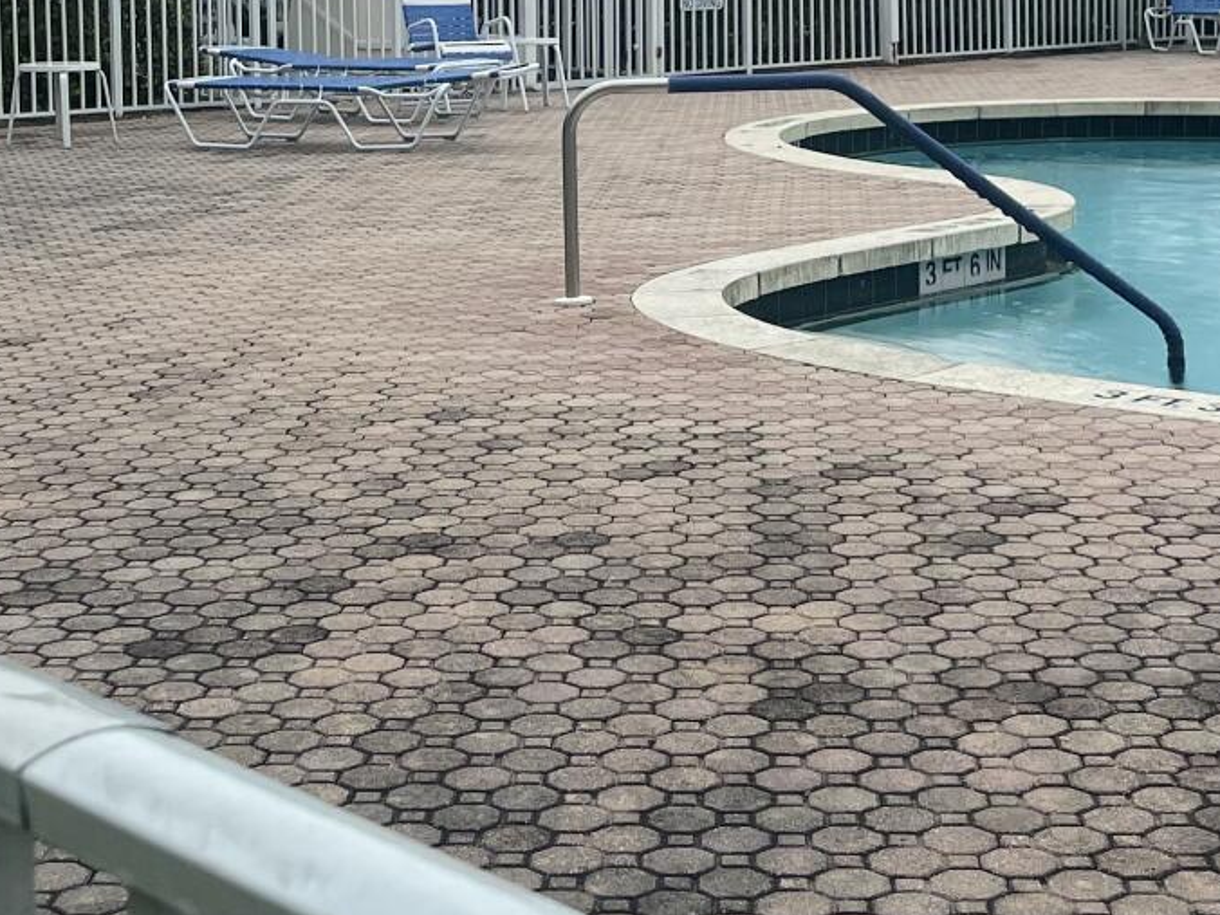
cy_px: 166
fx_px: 2608
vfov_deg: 19.7
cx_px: 579
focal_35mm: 74
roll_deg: +0.5
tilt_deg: -7.1
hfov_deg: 26.3
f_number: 1.6
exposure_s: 1/962
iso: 32
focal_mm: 5.1
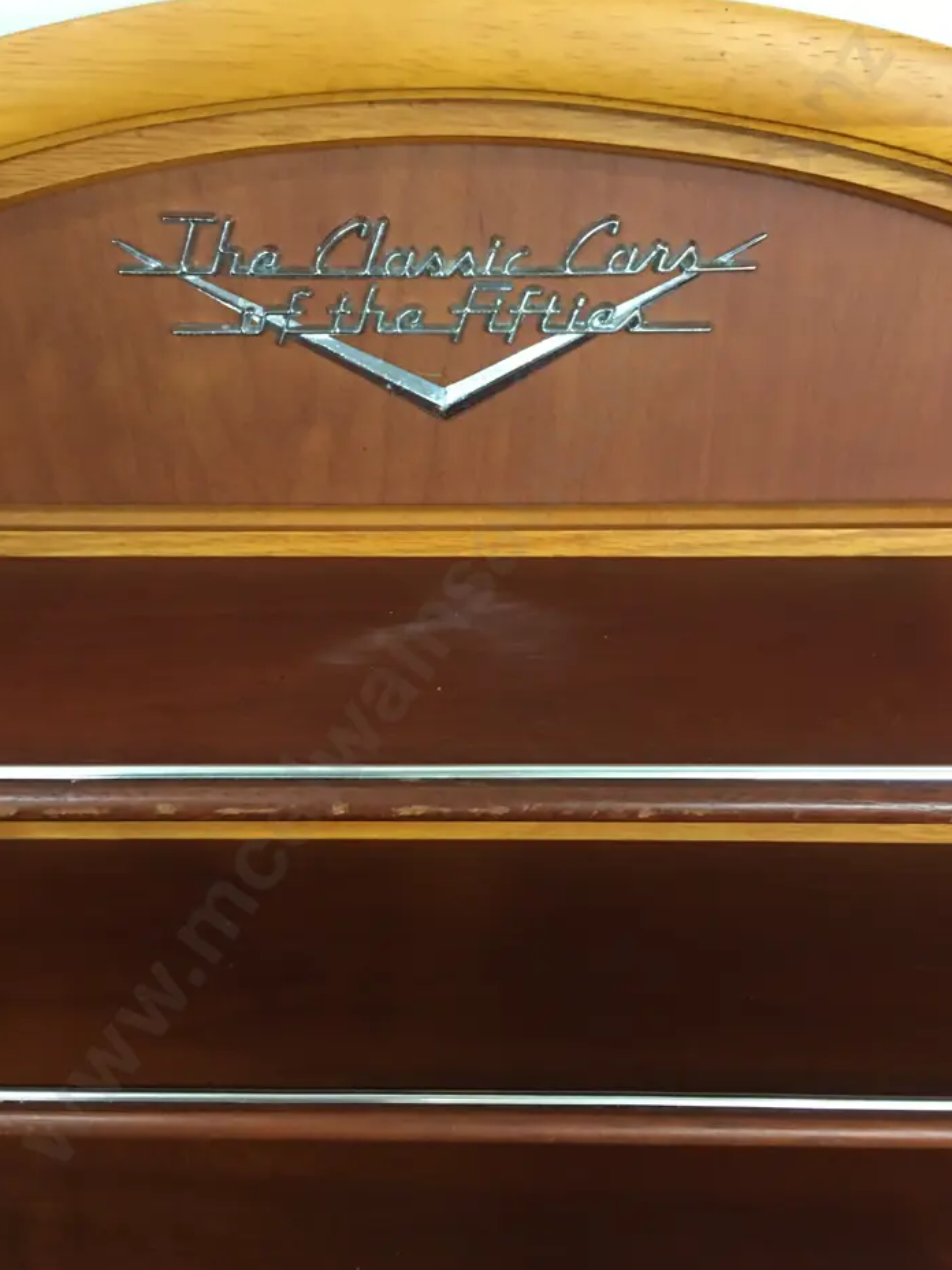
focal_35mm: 32
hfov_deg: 44.2
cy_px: 599
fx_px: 1173
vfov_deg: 56.8
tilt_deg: -54.1
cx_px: 457
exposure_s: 1/10
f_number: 2.2
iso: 80
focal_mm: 4.15
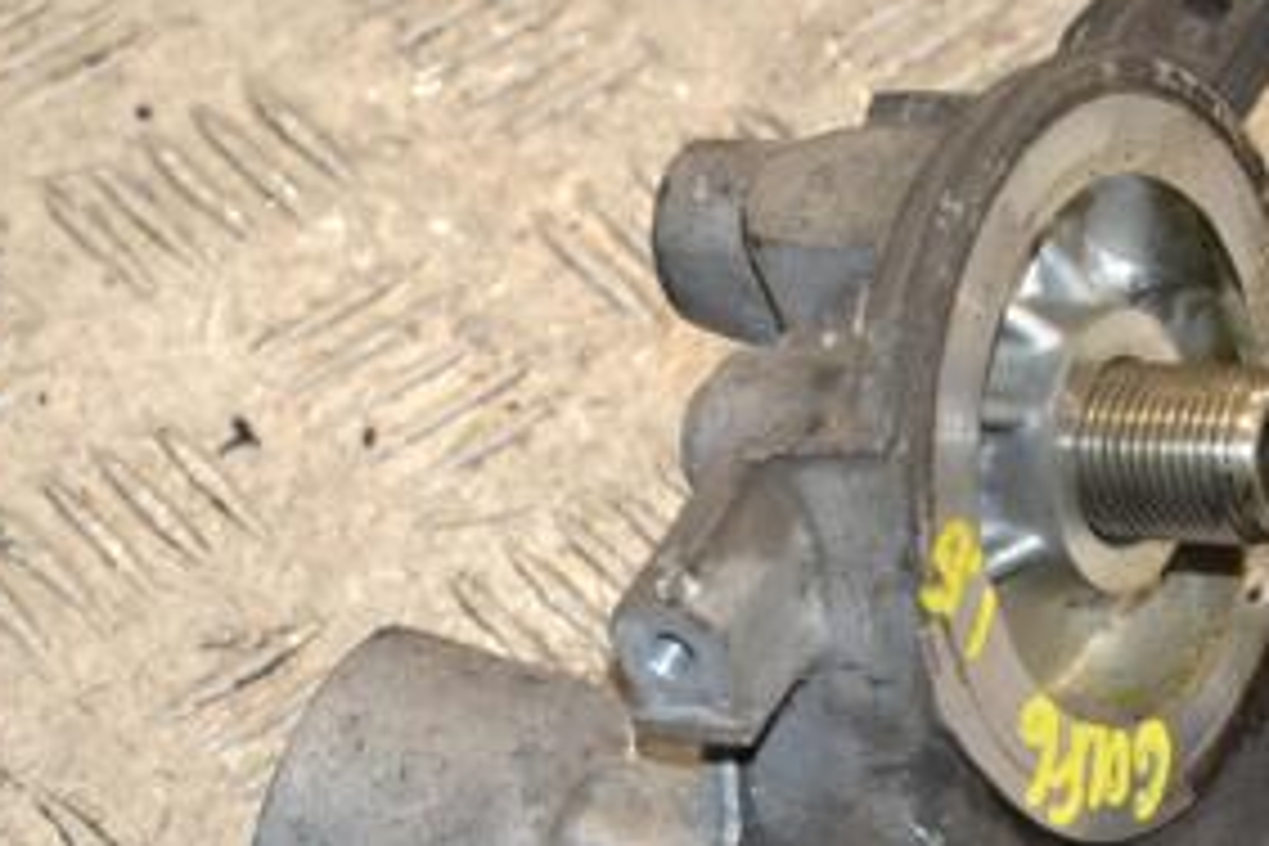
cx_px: 999
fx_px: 6521
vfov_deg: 7.4
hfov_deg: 11.1
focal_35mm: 185
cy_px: 788
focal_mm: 58
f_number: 7.1
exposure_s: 1/200
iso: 800
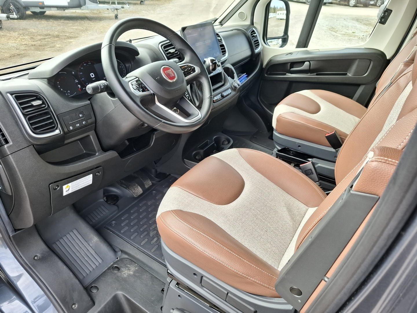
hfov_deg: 73.9
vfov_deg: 58.9
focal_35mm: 23
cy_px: 156
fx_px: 277
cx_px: 208
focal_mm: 5.54
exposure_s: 1/126
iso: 50
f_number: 1.8
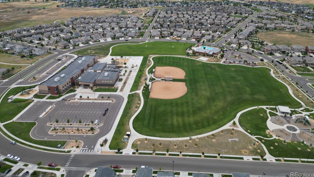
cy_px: 57
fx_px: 225
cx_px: 161
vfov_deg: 42.3
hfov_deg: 69.8
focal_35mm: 27
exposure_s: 1/2500
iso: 120
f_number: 1.7
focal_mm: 6.72
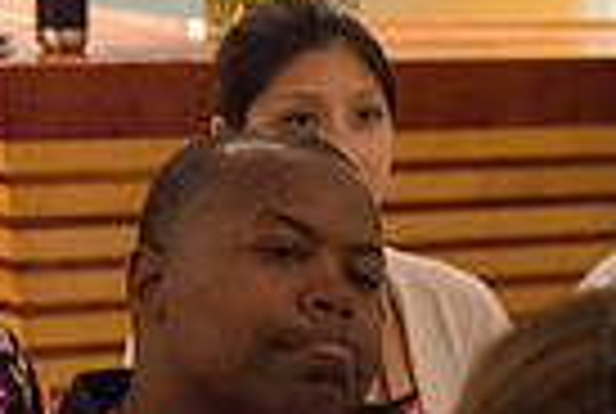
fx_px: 3481
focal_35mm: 203
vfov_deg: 6.7
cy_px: 587
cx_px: 1201
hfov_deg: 9.5
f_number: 2.8
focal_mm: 48
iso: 4000
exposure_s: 1/200
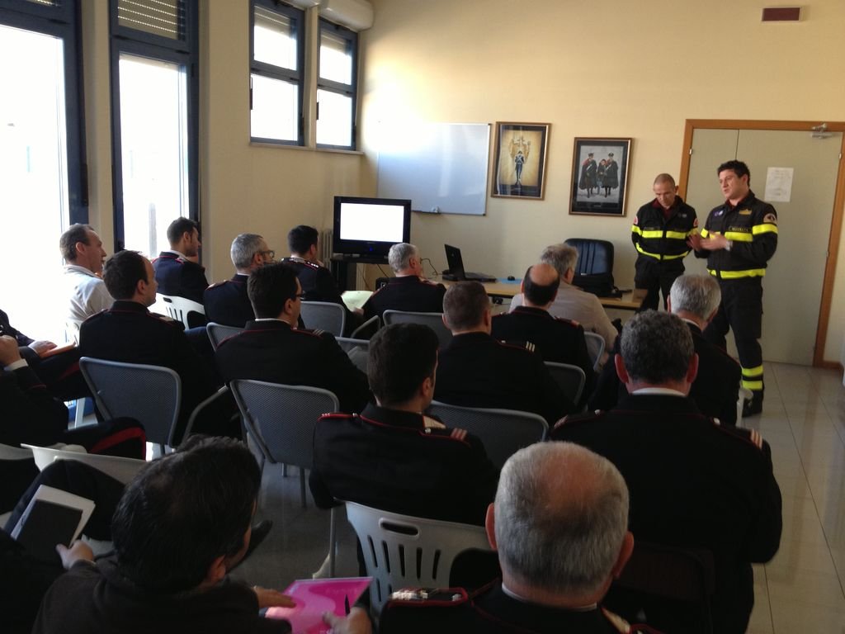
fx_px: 854
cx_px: 422
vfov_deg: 40.7
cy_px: 317
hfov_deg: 52.6
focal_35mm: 35
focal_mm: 4.28
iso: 100
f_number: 2.4
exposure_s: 1/20
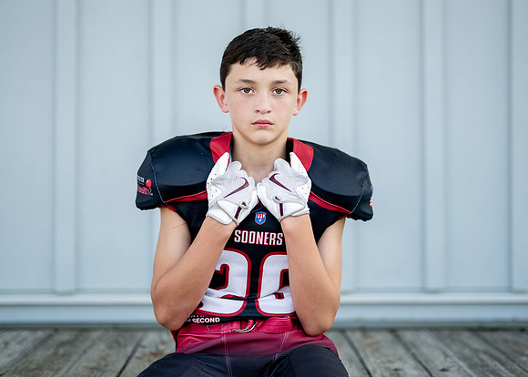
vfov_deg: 23.5
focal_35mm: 60
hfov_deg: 32.6
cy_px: 172
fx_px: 904
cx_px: 273
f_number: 1.2
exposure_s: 1/2000
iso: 160
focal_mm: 50
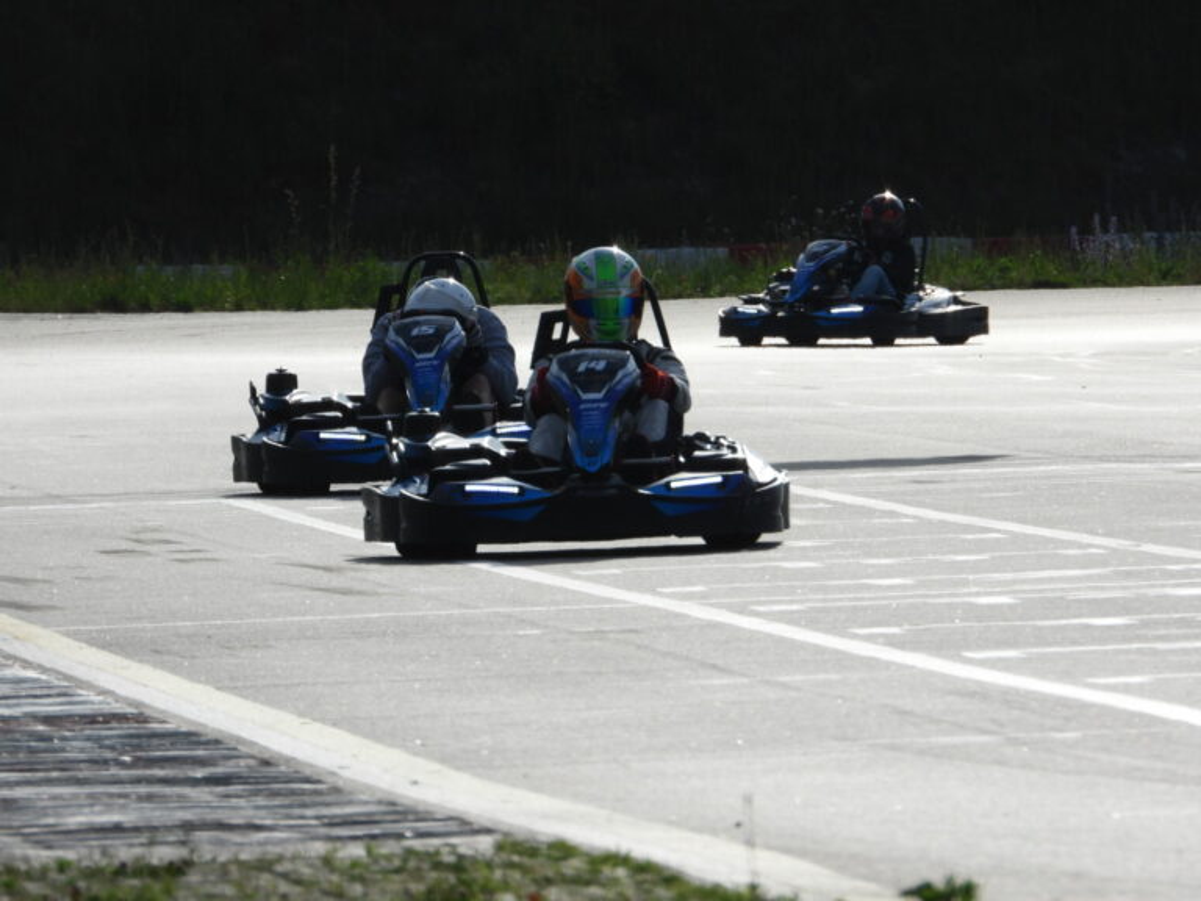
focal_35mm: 800
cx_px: 600
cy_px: 450
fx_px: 27756
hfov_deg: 2.5
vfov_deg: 1.9
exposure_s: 1/1250
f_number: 5.6
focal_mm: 144
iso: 100
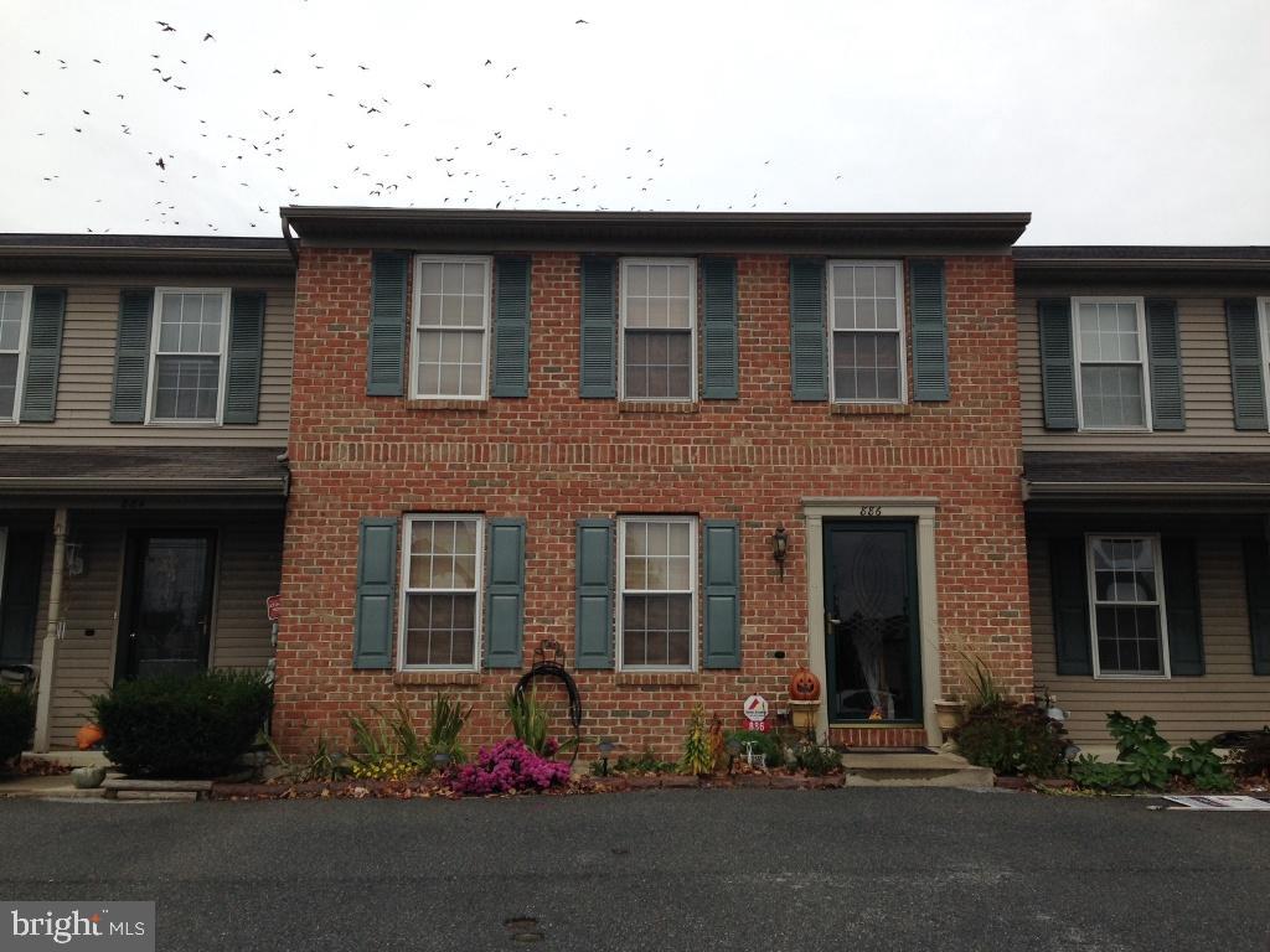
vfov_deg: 42.9
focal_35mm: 33
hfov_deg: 55.4
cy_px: 476
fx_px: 1211
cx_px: 635
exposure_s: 1/968
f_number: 2.4
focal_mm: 4.12
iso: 50
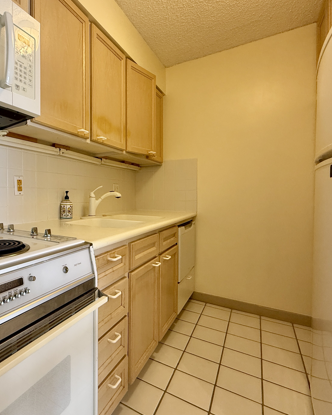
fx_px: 246
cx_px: 77
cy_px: 197
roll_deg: -0.7
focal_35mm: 20
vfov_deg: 80.3
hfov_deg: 63.5
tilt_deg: -0.3
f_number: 2.2
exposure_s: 1/60
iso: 200
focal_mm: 2.22
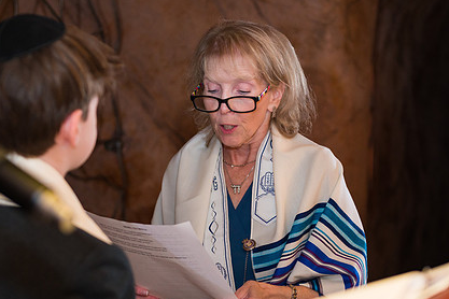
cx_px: 269
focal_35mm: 103
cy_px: 178
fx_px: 1285
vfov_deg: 13.3
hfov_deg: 19.8
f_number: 4
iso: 1250
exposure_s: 1/200
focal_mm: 70
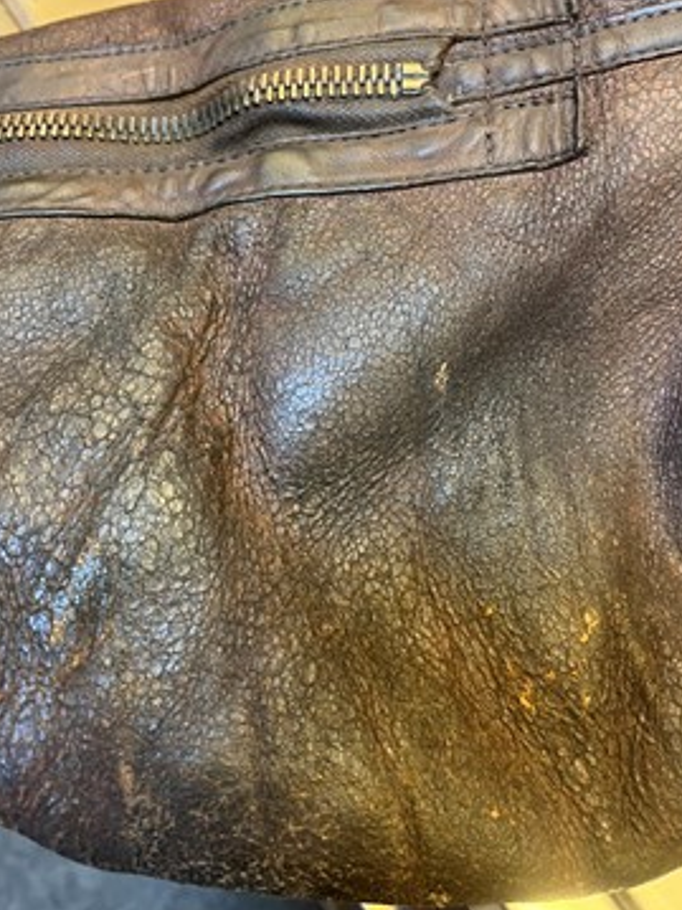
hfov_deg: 48.2
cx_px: 319
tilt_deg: -63.0
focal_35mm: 29
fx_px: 762
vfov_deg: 61.6
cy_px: 413
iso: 500
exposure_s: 1/50
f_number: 1.6
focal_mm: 5.1
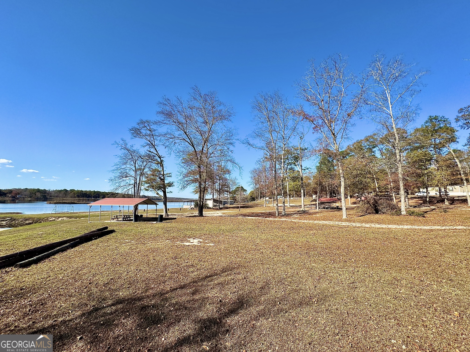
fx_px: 190
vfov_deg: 85.7
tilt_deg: +9.2
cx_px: 235
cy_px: 176
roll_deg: -0.8
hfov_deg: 102.1
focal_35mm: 14
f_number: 2.2
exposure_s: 1/1536
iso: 50
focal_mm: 2.22
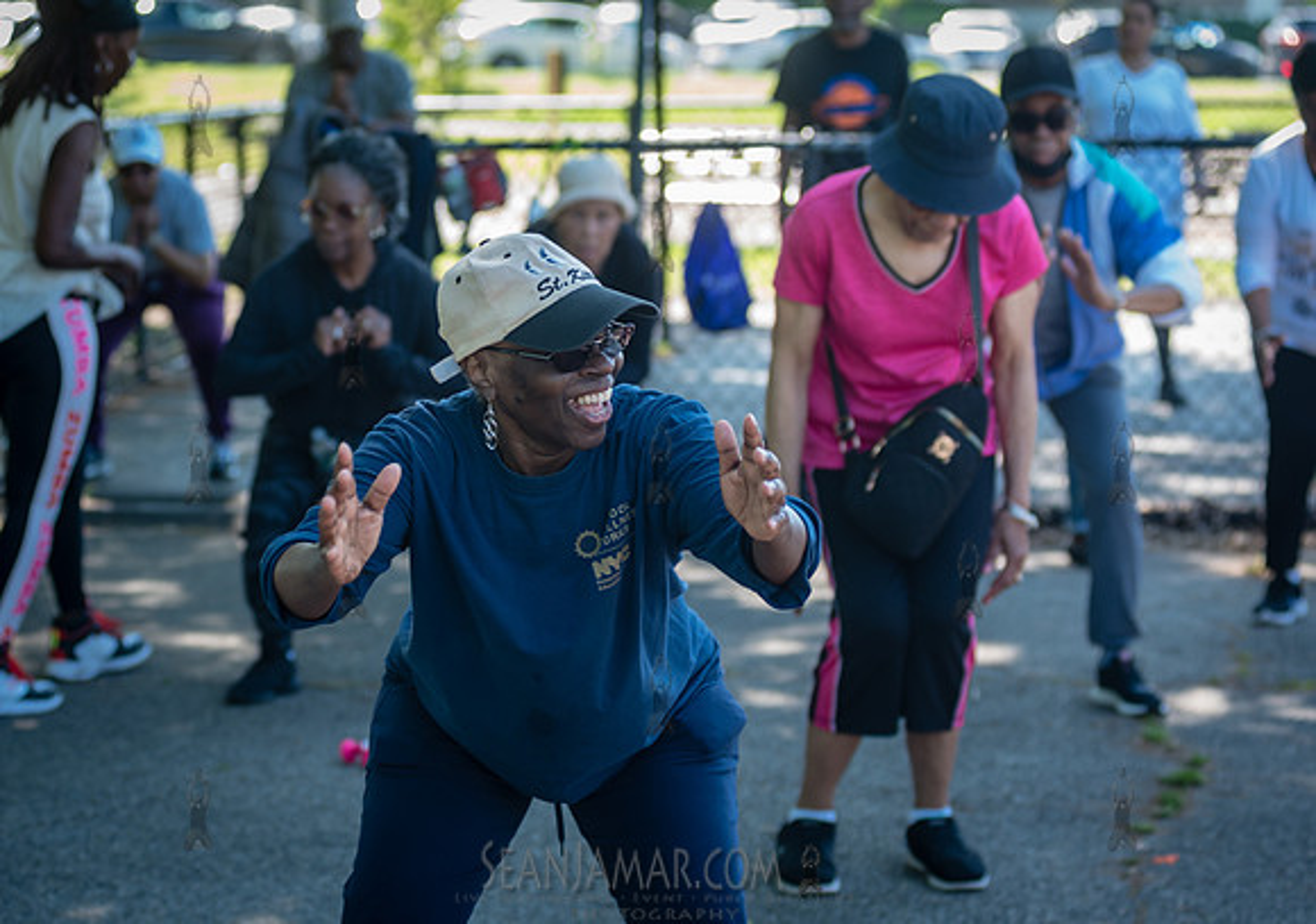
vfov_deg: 14.5
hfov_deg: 20.5
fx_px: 3632
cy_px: 543
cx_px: 584
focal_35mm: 98
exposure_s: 1/160
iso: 200
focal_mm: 80
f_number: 3.5
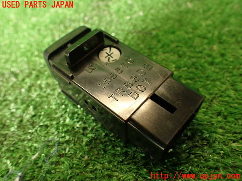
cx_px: 121
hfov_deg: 60.0
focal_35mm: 30
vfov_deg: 46.8
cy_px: 90
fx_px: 210
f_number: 2.3
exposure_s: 1/40
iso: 200
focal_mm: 5.4
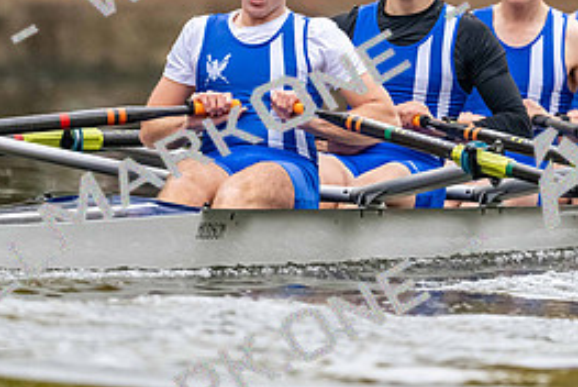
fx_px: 14160
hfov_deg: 2.3
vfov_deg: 1.6
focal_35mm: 881
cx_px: 345
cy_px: 23
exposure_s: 1/2500
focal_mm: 400
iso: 5600
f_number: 4.5
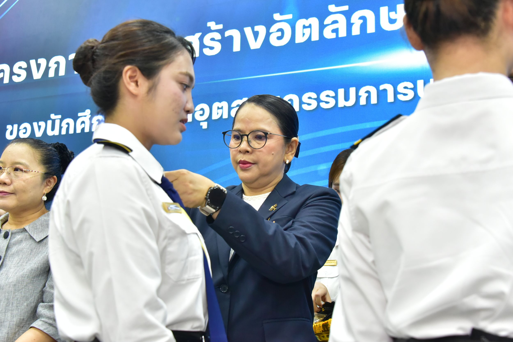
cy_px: 171
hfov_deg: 41.1
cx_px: 256
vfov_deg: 28.1
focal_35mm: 48
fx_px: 684
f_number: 5.6
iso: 4000
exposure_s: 1/200
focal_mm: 48
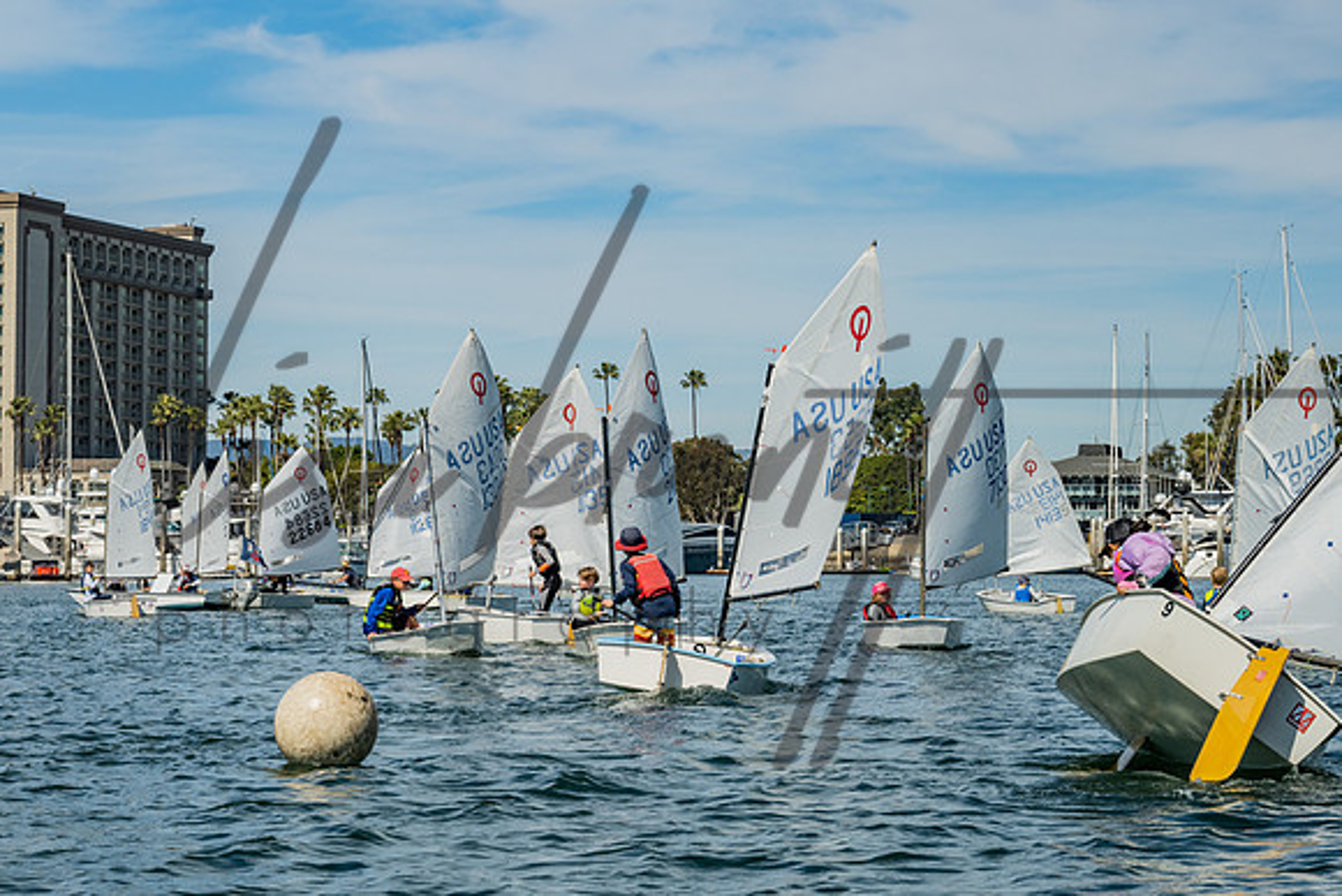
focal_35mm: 87
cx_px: 549
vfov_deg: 15.7
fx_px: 3248
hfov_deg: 23.3
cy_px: 449
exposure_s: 1/400
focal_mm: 73
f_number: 10
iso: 250
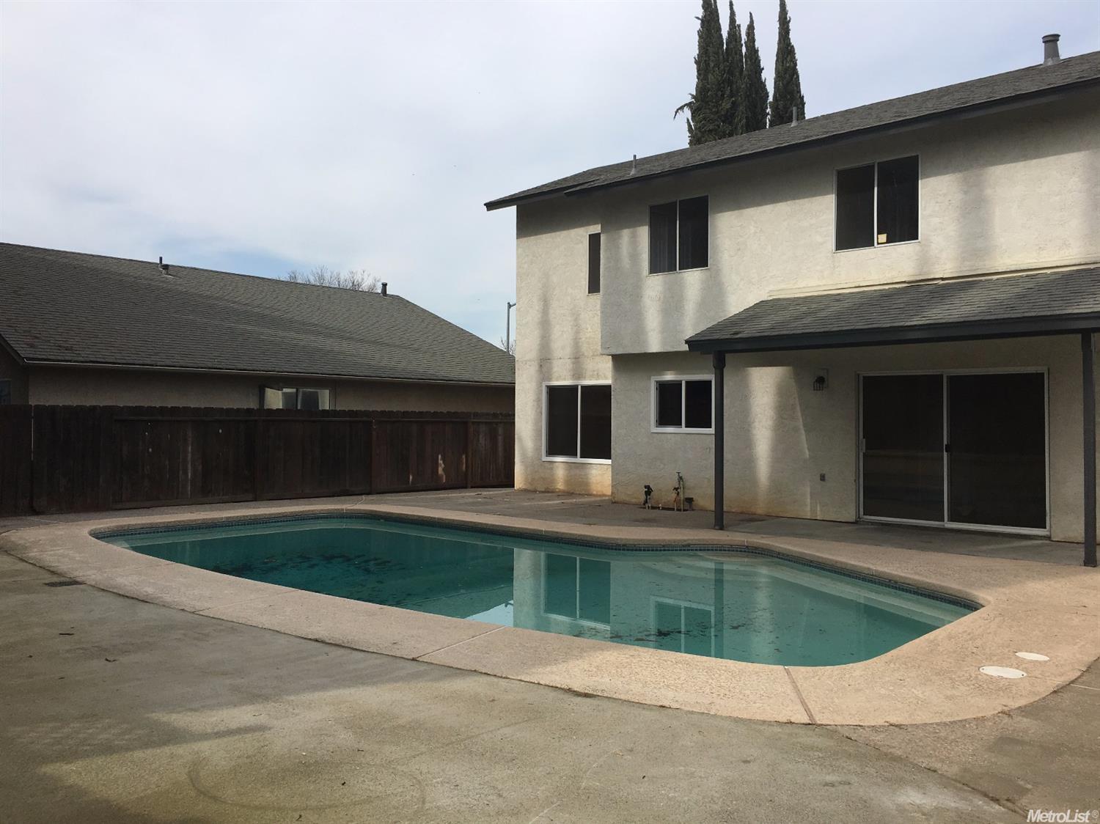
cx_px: 550
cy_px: 412
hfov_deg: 61.7
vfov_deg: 48.2
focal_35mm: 29
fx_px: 921
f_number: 2.2
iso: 25
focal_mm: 4.15
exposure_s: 1/2137
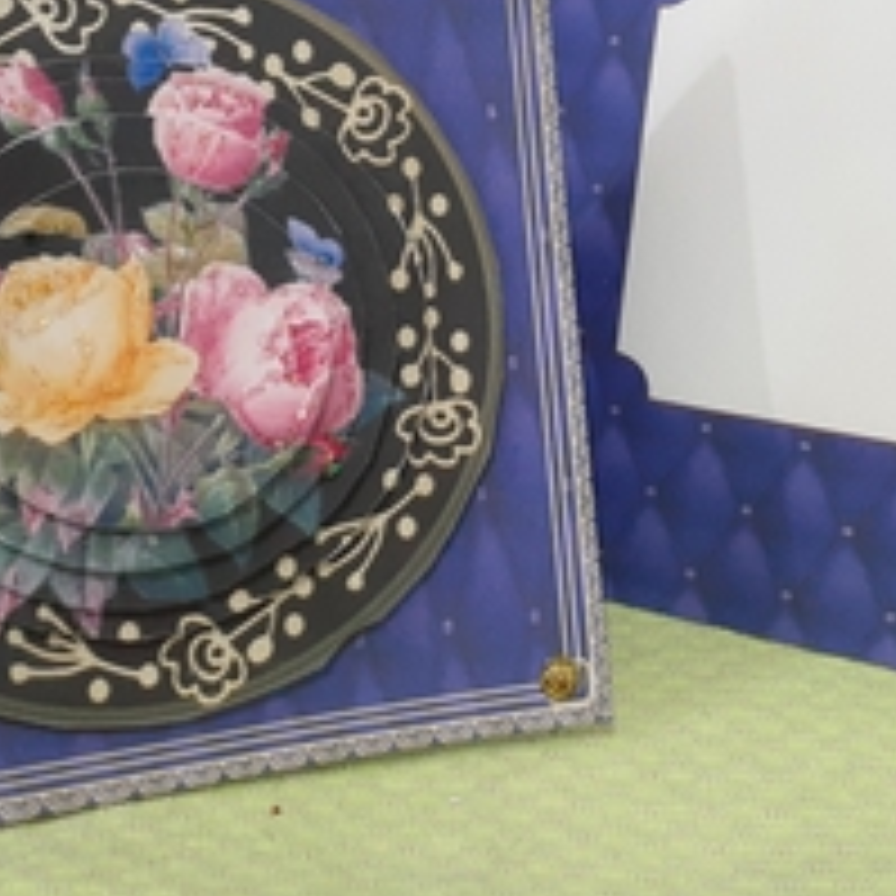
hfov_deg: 31.6
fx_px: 1581
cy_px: 322
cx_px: 500
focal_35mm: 54
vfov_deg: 31.5
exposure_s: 1/50
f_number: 1.9
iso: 320
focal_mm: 3.6
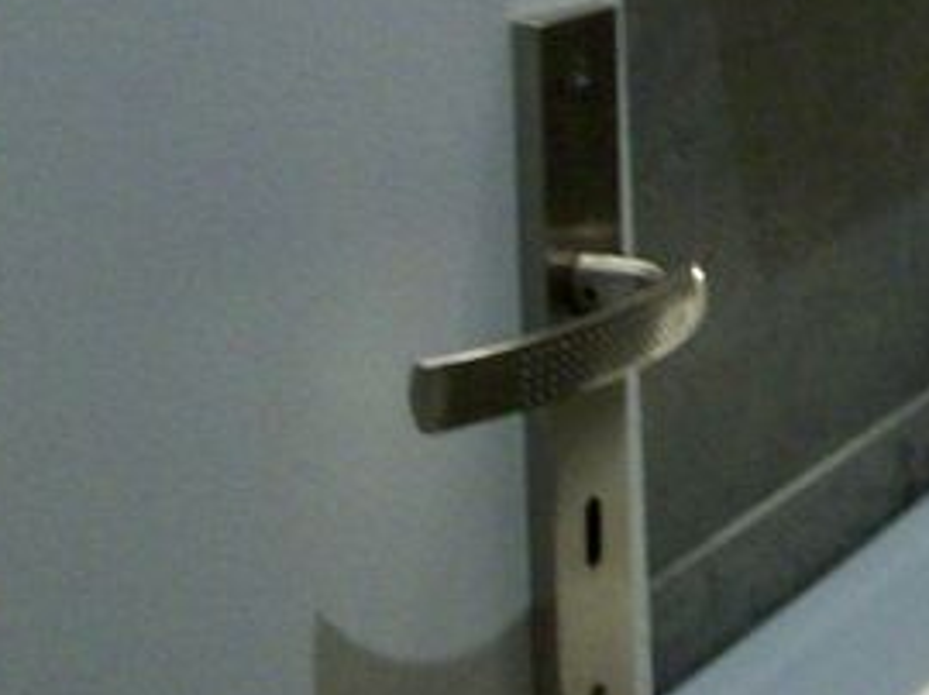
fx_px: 3378
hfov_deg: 14.3
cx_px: 1507
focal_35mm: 126
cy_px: -231
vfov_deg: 11.4
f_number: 2.8
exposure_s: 1/16.8
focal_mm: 5.7
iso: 160
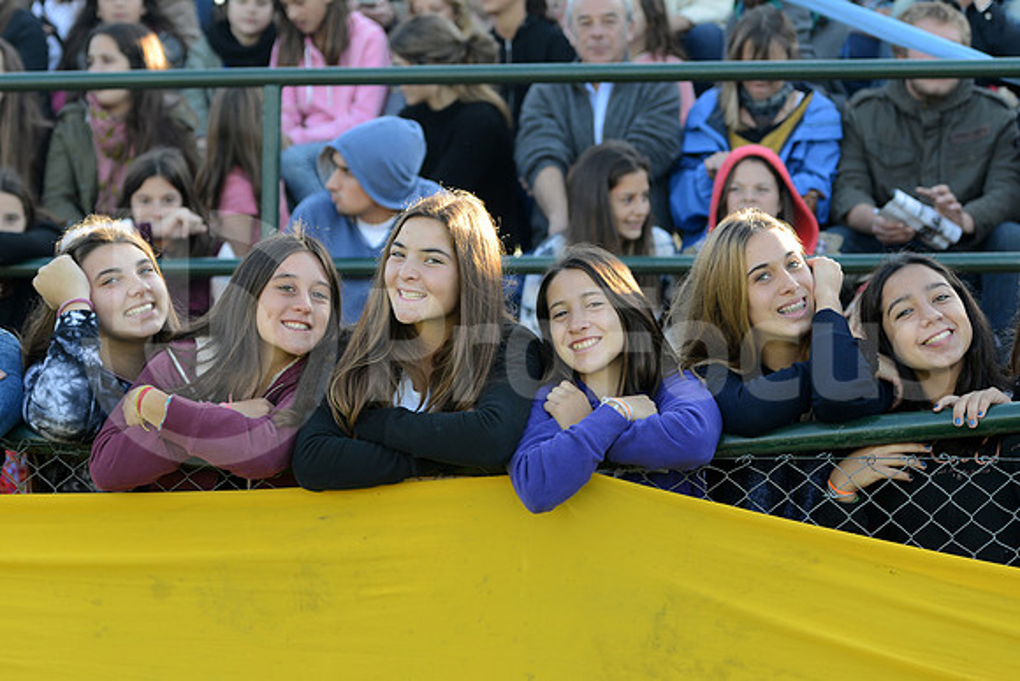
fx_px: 4109
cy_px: 340
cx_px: 510
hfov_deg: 14.2
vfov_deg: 9.5
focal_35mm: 145
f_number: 4
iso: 400
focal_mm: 145
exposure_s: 1/200
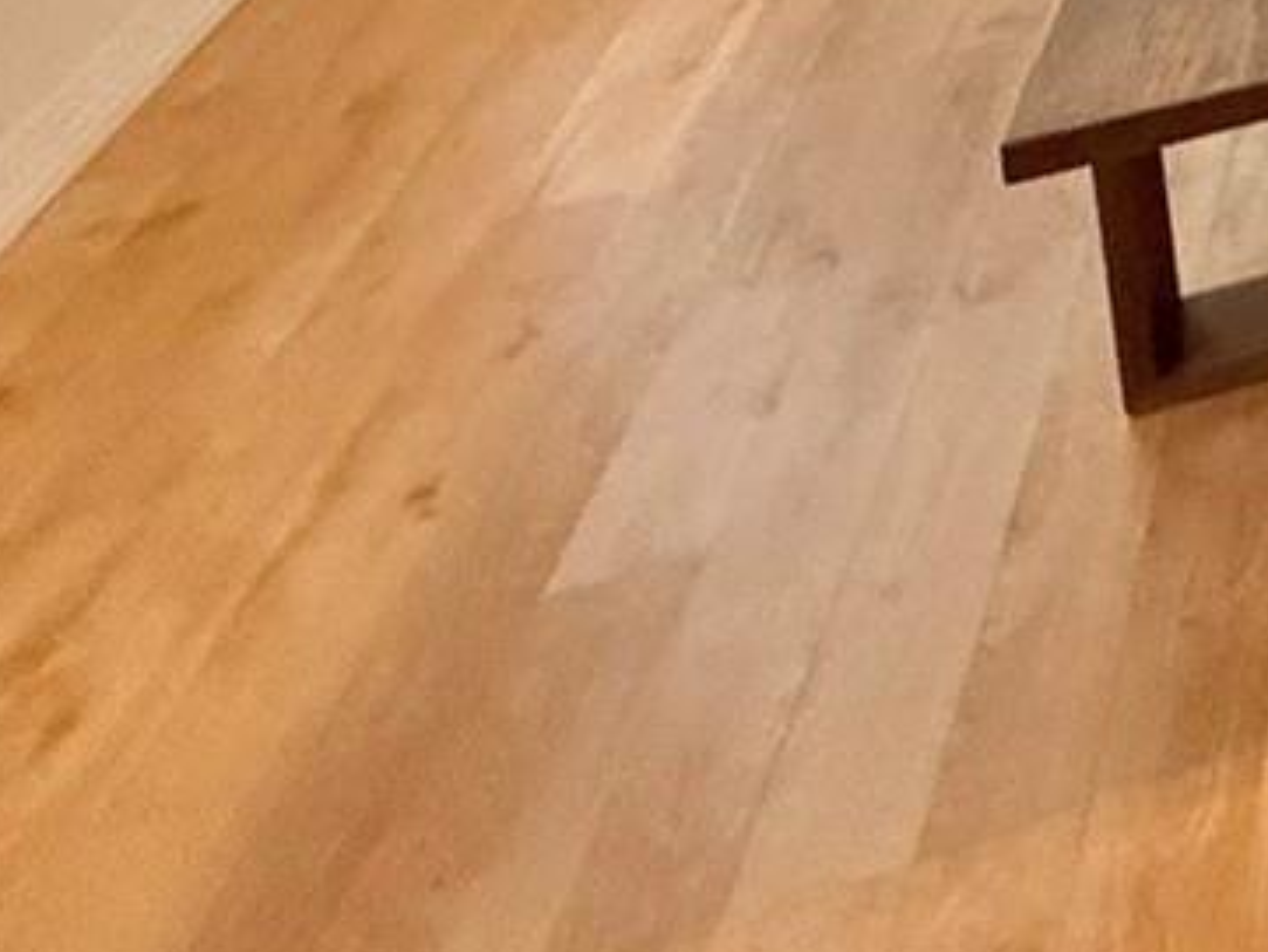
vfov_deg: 16.8
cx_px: 2785
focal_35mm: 62
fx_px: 2272
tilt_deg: -9.6
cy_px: -1019
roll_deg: -0.2
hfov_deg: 17.1
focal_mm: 2.22
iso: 400
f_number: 2.2
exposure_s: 1/60
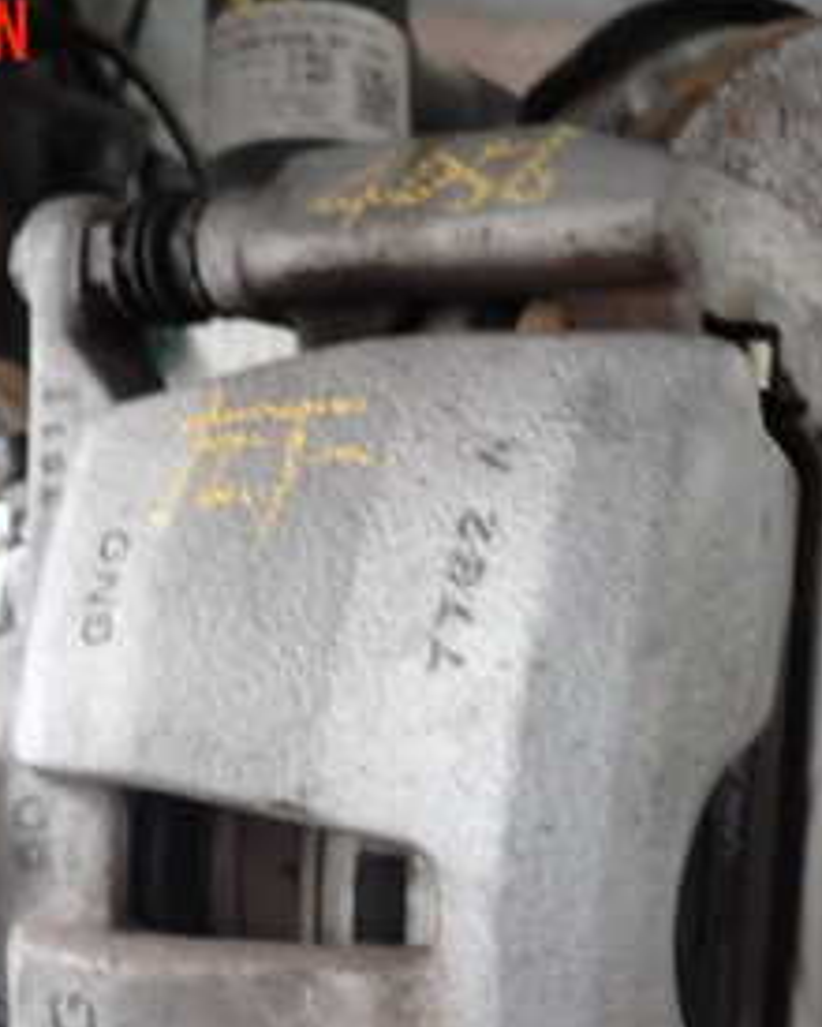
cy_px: 829
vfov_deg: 28.9
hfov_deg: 23.8
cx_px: 471
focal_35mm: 64
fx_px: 1946
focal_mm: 5.4
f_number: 2.3
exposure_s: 1/40
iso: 200
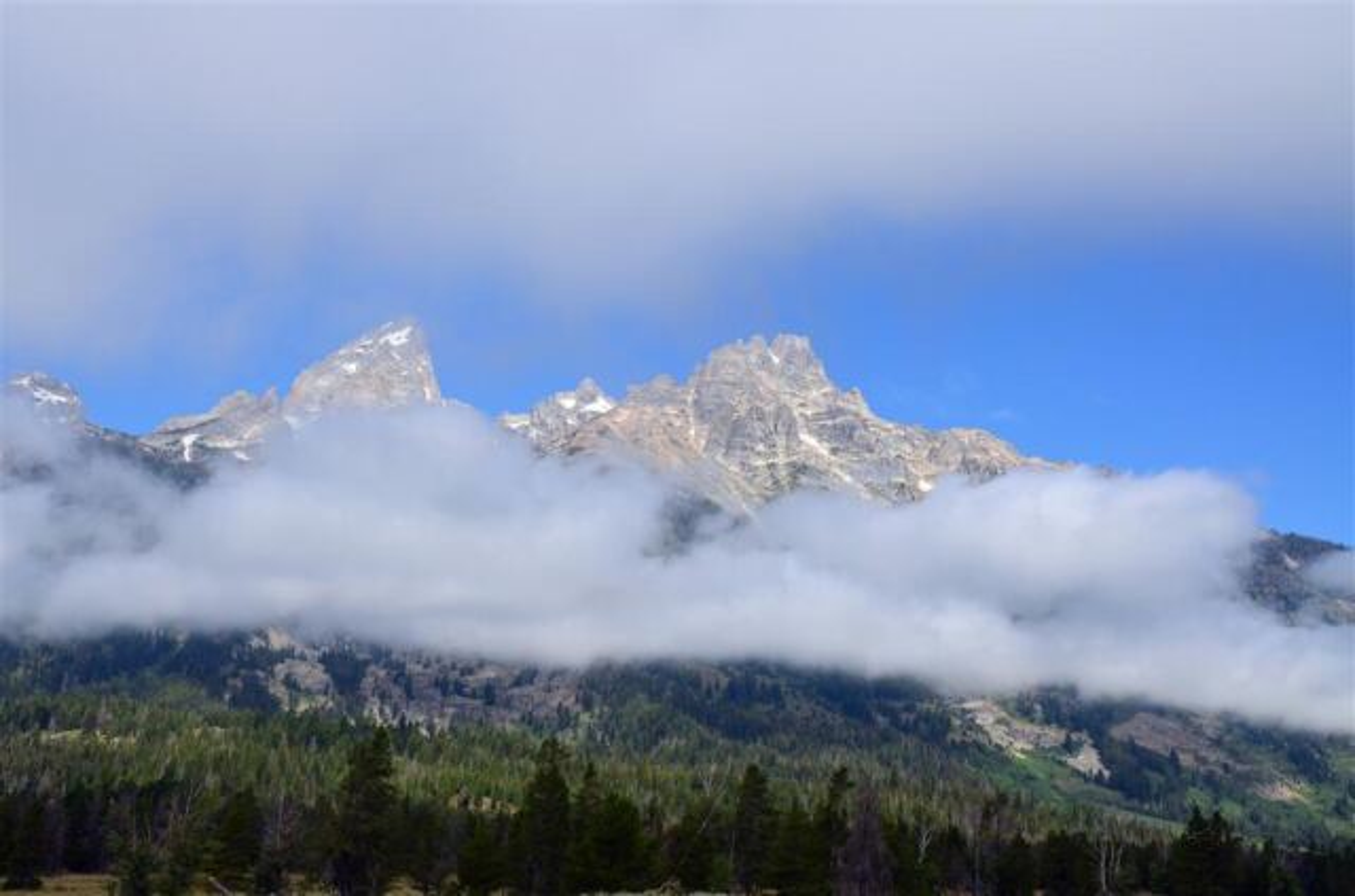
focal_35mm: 42
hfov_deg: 46.5
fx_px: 1577
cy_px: 448
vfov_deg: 31.7
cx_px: 678
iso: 200
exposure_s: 1/500
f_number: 11
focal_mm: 28
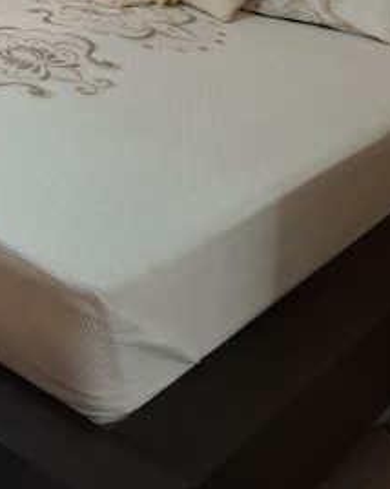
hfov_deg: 20.3
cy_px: -55
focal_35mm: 67
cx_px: -153
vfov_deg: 26.1
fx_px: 968
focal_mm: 5.54
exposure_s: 1/25
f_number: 1.8
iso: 500
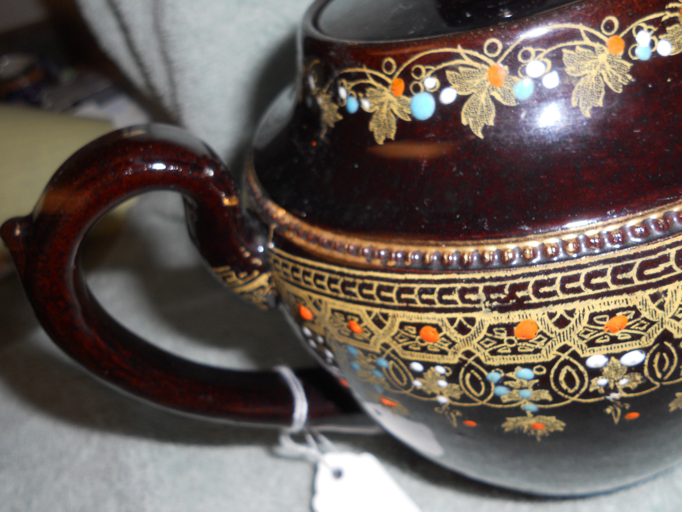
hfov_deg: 56.8
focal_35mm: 32
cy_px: 256
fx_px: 630
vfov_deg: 44.2
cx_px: 341
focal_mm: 5.8
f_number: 8.8
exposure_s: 1/25
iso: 80
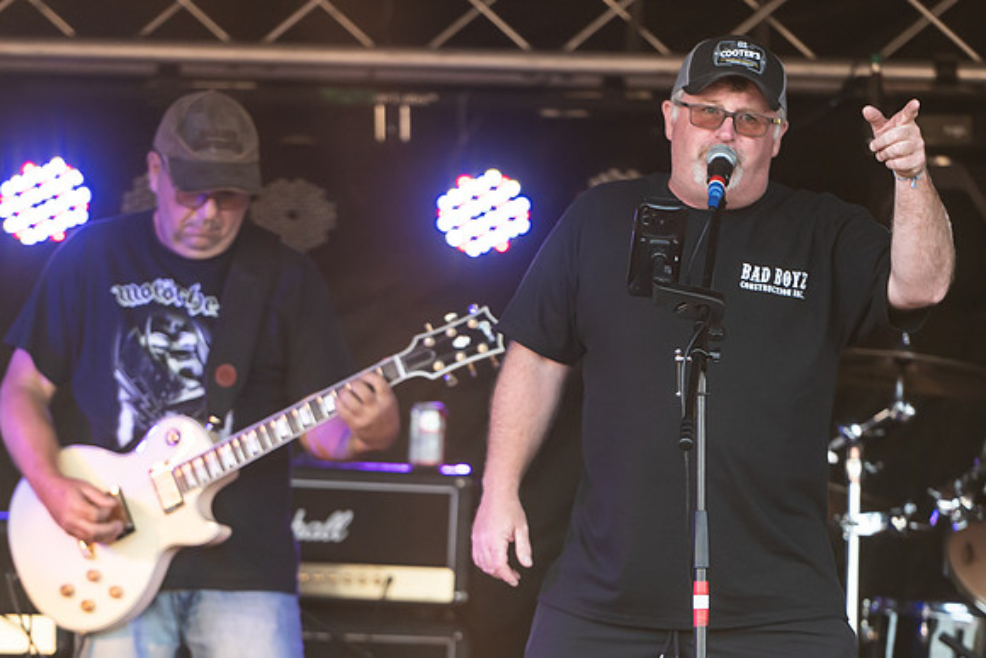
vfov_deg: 4.0
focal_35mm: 345
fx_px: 9464
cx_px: 566
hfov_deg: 6.0
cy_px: 536
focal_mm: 200
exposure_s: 1/640
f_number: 2.8
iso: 500
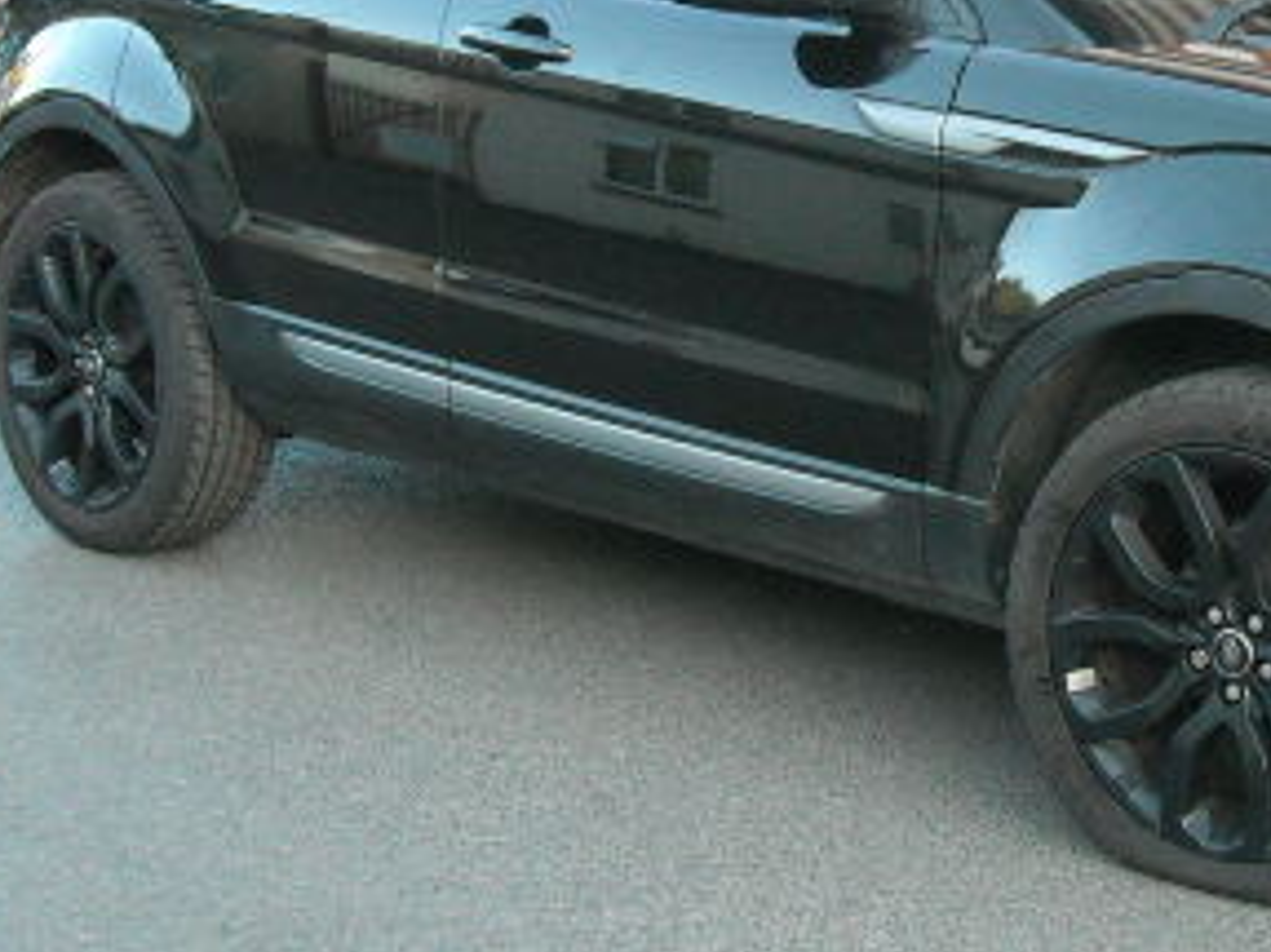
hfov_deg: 24.5
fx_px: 2863
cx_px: 1072
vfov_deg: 18.7
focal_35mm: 78
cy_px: 208
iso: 518
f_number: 2.8
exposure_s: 1/218
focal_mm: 5.7
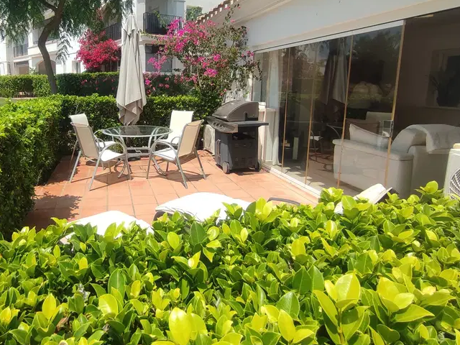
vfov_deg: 56.0
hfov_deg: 69.1
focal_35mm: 24
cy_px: 126
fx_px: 319
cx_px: 146
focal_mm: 1.65
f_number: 2.2
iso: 50
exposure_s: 1/1263
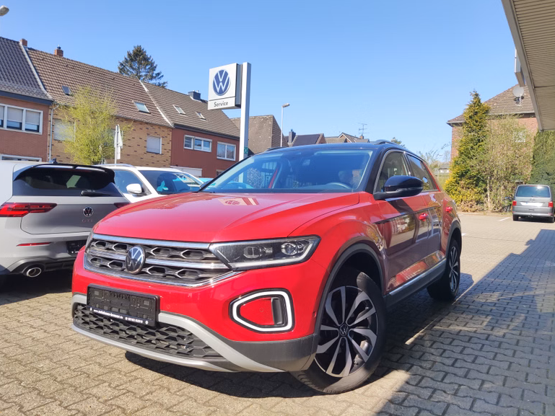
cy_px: 203
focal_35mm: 26
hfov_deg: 67.3
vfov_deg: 53.1
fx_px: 417
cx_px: 270
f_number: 1.79
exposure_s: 1/1015
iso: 50
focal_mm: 4.71
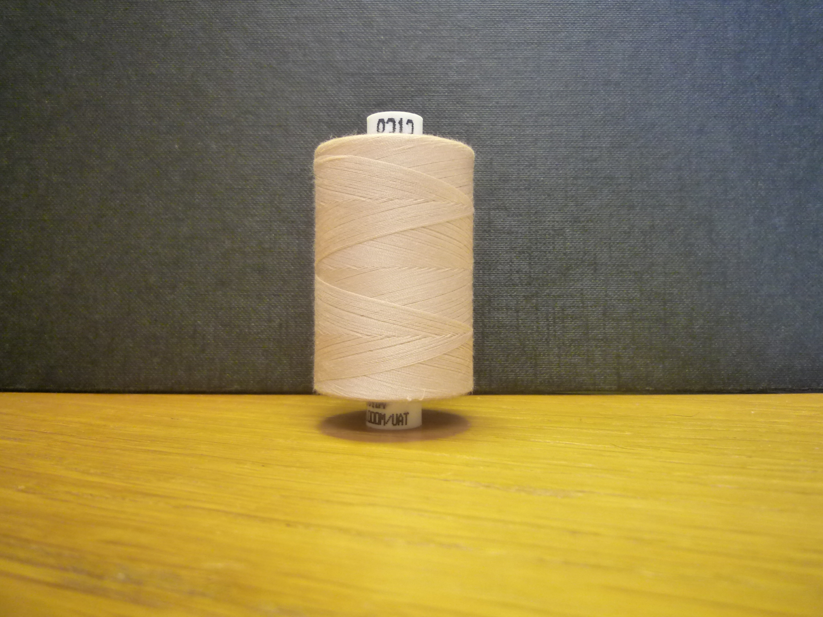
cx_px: 412
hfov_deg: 69.4
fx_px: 594
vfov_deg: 54.9
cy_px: 308
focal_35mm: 25
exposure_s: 1/15
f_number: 2.8
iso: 400
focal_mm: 4.4
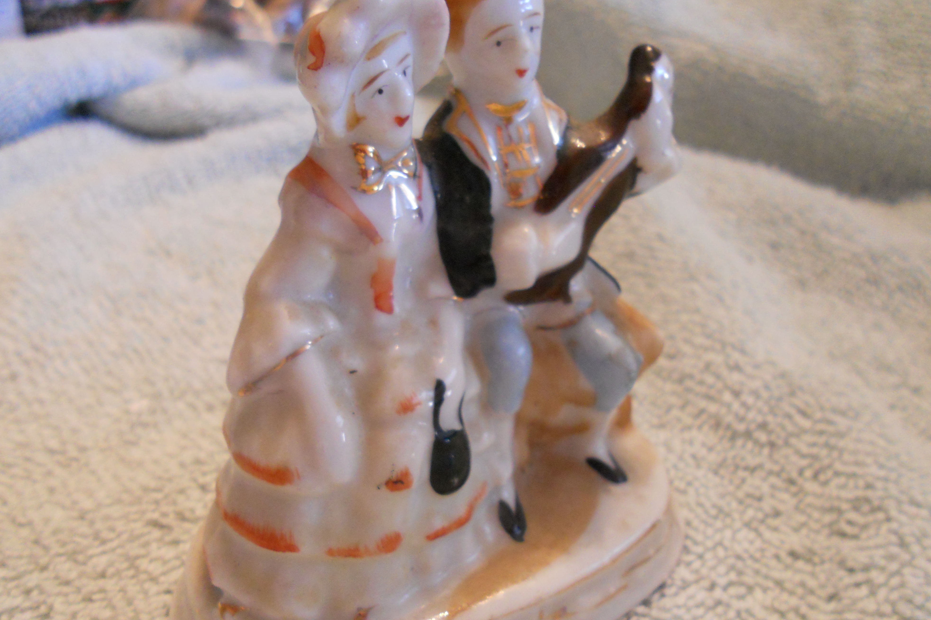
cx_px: 467
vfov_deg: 38.8
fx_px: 879
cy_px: 344
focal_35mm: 34
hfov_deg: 55.8
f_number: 3.5
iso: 400
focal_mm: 5.8
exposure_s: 1/30
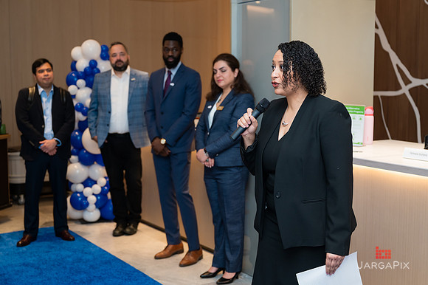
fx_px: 611
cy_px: 135
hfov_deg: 38.6
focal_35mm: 51
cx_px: 225
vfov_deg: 26.2
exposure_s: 1/160
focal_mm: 47
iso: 400
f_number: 3.2
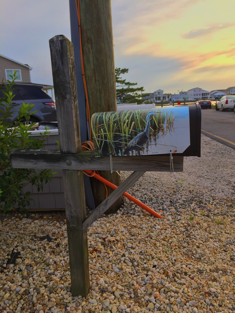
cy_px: 156
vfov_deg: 61.7
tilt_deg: -11.0
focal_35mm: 29
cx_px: 118
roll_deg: +3.0
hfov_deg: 48.2
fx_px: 262
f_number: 2.2
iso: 32
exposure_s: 1/565
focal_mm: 4.15
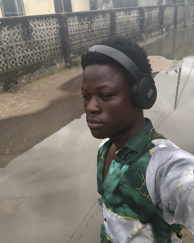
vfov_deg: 55.7
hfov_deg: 45.6
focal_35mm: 32
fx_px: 230
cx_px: 113
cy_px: 124
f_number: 1.9
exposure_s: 1/121
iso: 64
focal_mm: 2.69
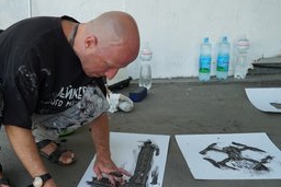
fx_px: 390
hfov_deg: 39.1
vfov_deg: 27.0
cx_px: 93
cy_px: 114
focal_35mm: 50
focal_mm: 32
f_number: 5.6
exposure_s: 1/80
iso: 100
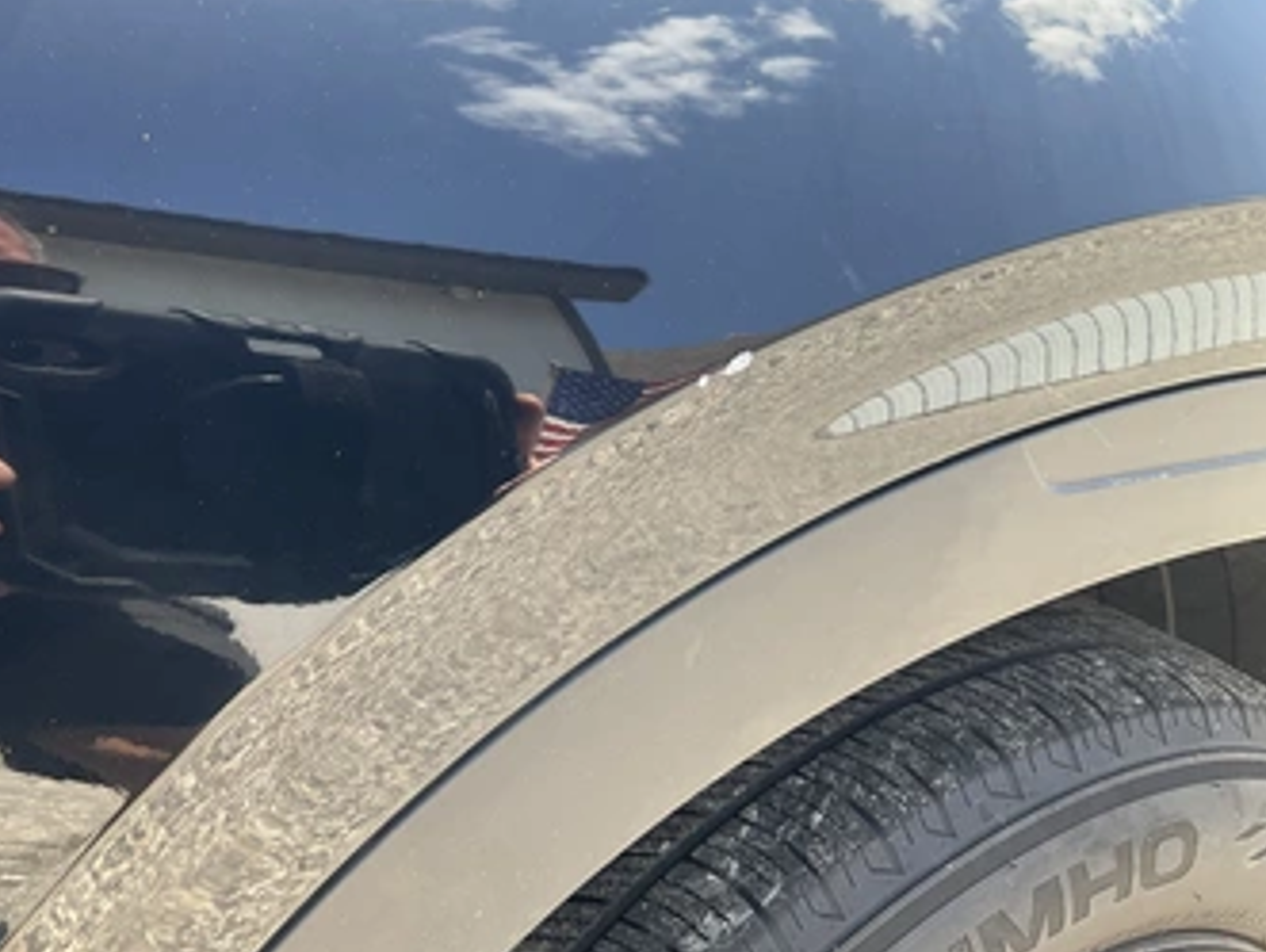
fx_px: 1281
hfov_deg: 52.4
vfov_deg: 40.7
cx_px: 547
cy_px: 401
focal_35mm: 35
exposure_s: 1/122
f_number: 1.8
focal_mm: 3
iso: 16
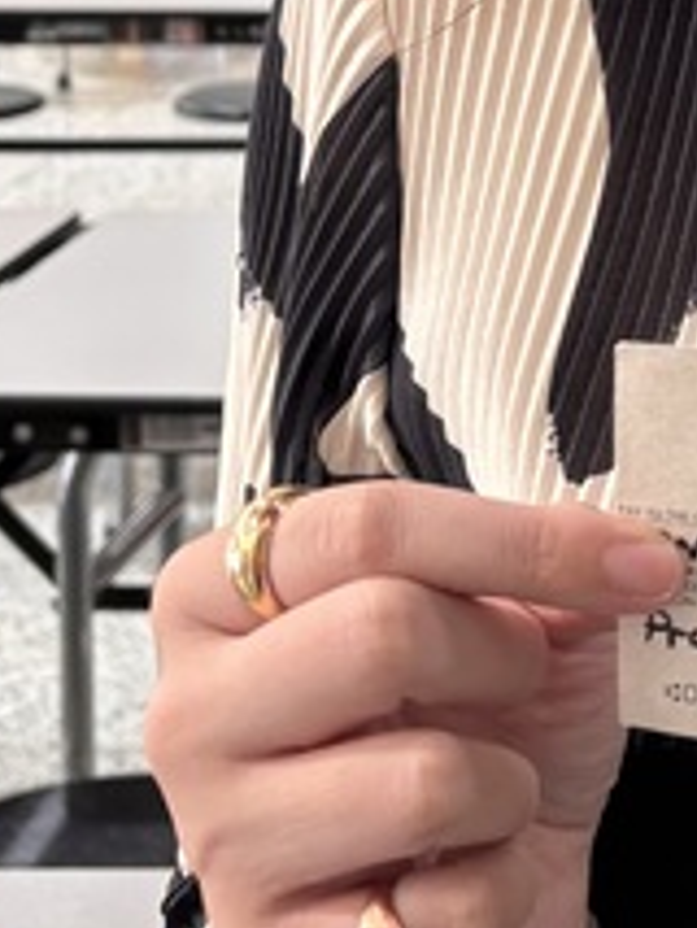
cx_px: 1189
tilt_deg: -4.6
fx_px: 3353
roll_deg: -1.4
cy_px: -183
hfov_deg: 11.2
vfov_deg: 15.2
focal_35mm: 125
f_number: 1.6
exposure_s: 1/60
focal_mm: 5.96
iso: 100
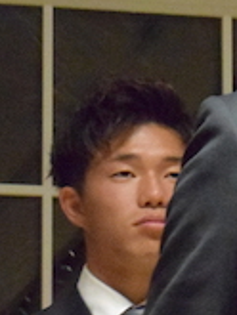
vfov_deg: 5.5
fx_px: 3309
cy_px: 175
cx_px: 661
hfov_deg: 4.0
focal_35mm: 363
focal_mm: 52
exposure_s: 1/250
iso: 12800
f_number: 9
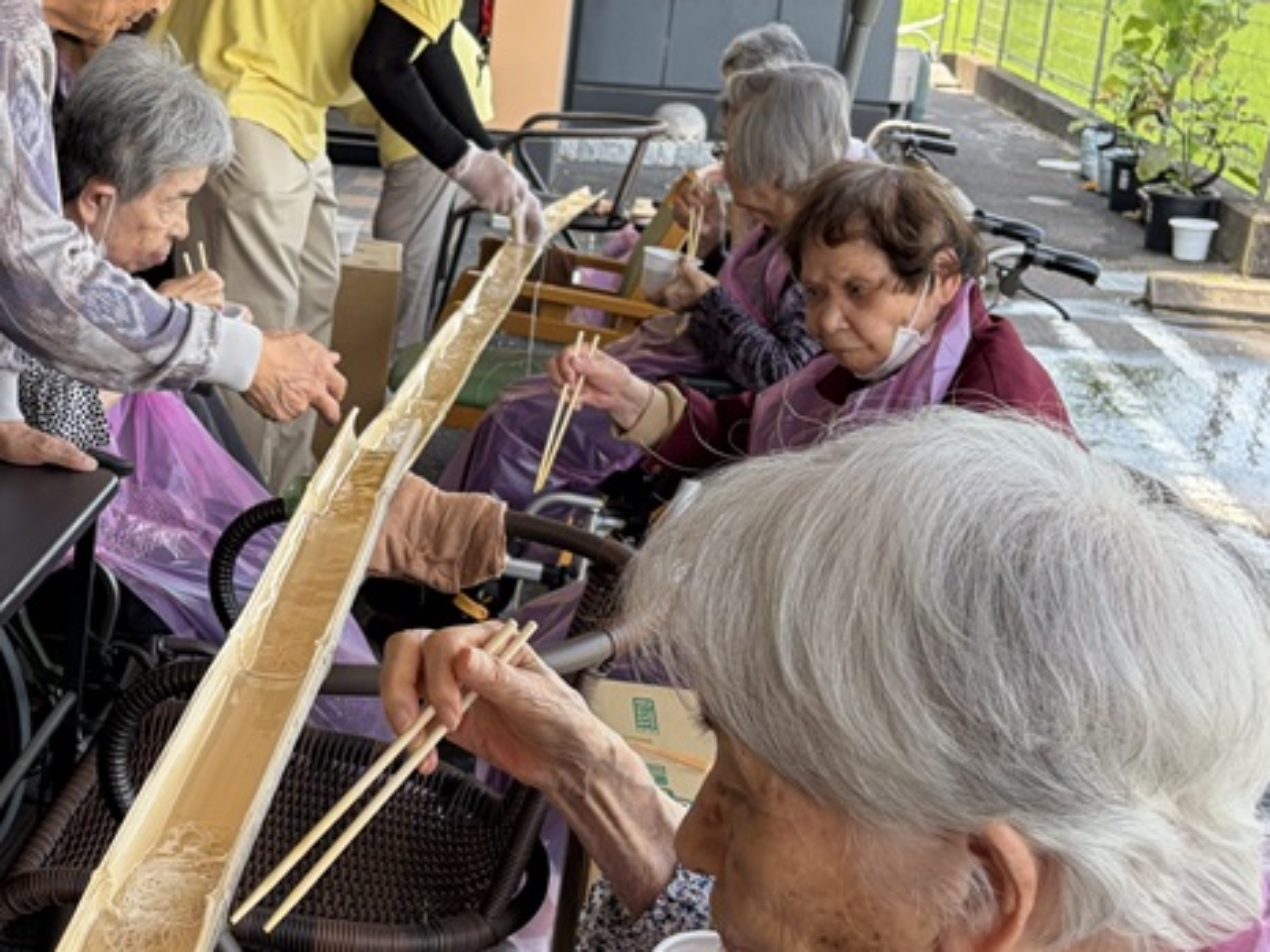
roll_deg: -2.9
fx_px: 2055
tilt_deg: -15.9
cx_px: 233
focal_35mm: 56
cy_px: 449
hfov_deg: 33.2
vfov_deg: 26.1
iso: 50
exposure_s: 1/174
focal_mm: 5.96
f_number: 1.6
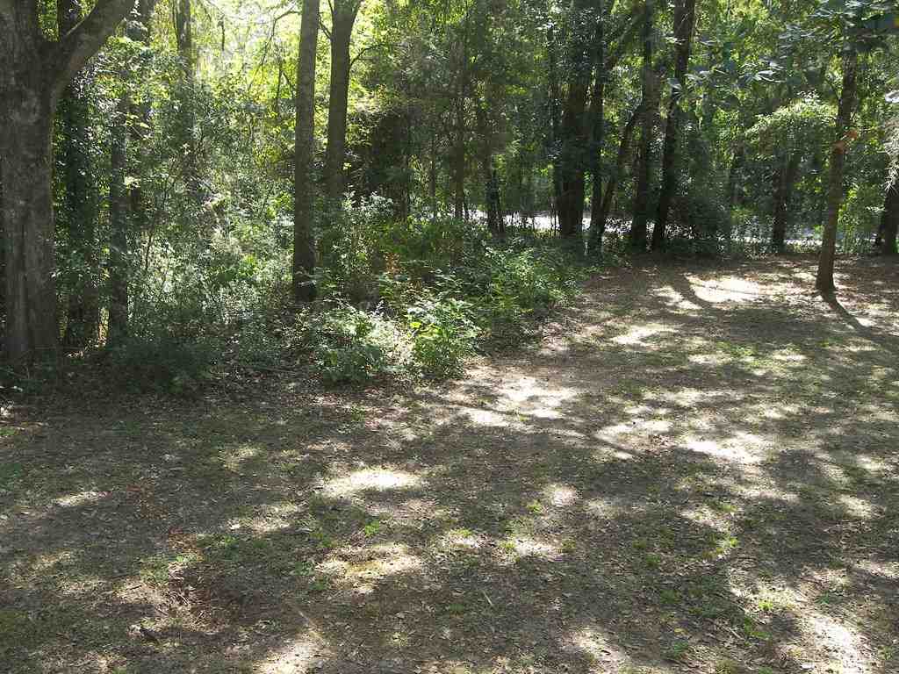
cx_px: 450
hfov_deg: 47.9
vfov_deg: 36.8
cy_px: 337
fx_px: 1013
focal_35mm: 39
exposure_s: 1/60
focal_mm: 8.2
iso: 50
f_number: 3.2
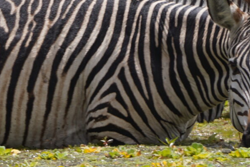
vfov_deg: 0.5
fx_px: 17716
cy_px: 23
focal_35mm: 2550
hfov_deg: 0.8
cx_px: 36
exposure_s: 1/500
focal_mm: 600
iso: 125
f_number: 6.3
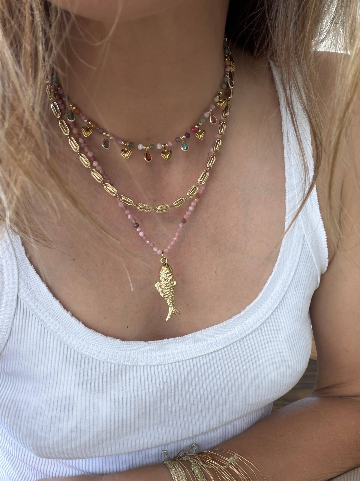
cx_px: 180
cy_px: 240
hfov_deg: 46.8
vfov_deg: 60.0
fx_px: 416
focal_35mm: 30
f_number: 1.9
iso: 80
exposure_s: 1/84
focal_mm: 2.71
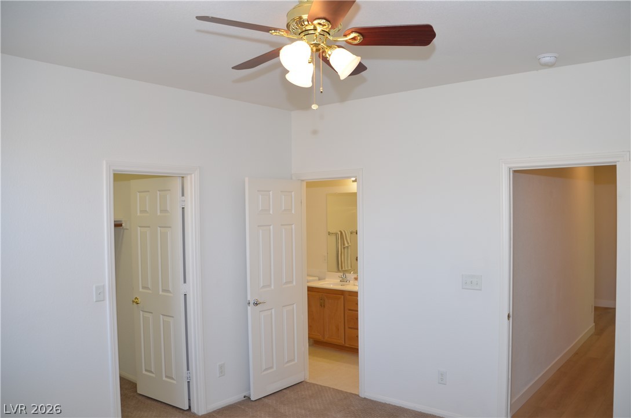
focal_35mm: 30
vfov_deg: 43.4
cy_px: 209
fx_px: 525
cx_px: 316
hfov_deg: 62.0
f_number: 5.6
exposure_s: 1/60
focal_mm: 20
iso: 220
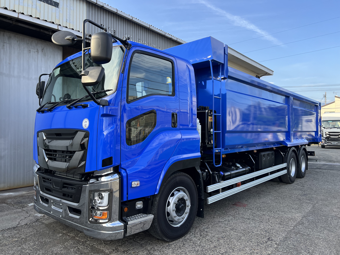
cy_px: 128
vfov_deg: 53.1
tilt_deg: +0.1
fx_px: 255
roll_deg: -0.4
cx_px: 170
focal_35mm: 26
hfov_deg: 67.3
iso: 50
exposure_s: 1/539
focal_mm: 5.7
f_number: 1.5
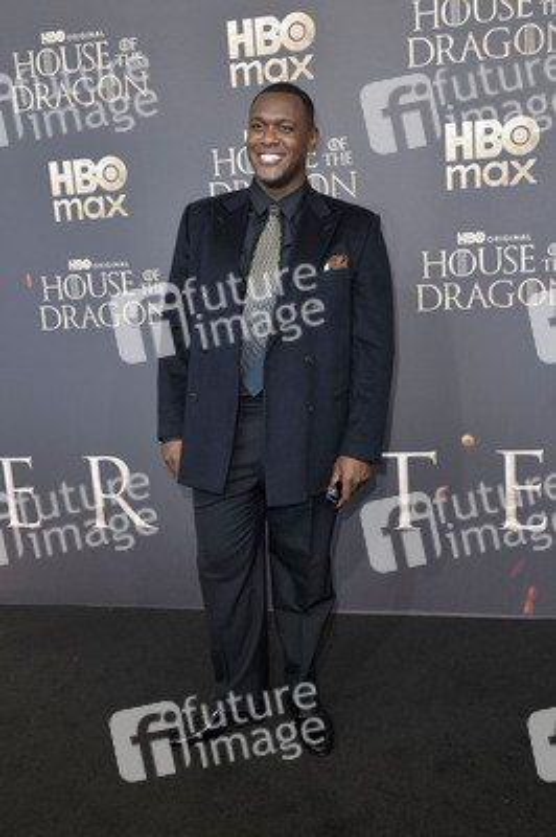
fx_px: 719
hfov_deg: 42.3
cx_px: 278
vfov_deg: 60.3
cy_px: 418
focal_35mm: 31
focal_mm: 31
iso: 400
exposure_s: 1/200
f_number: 6.3
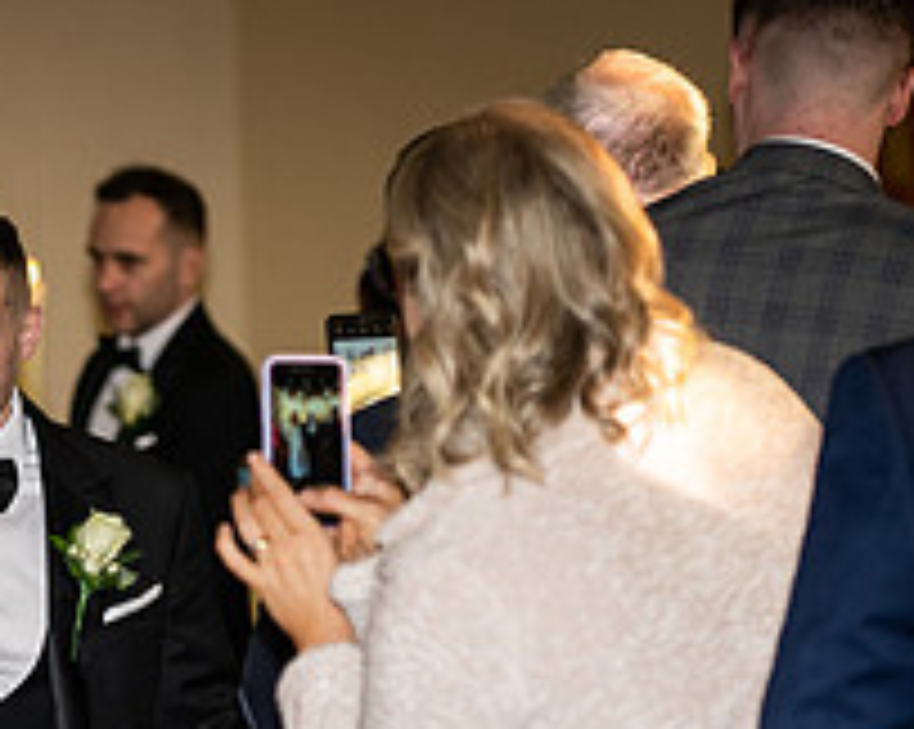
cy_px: 904
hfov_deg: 5.2
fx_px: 10107
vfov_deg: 4.1
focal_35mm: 374
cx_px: 72
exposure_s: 1/250
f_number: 2.8
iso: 400
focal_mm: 100
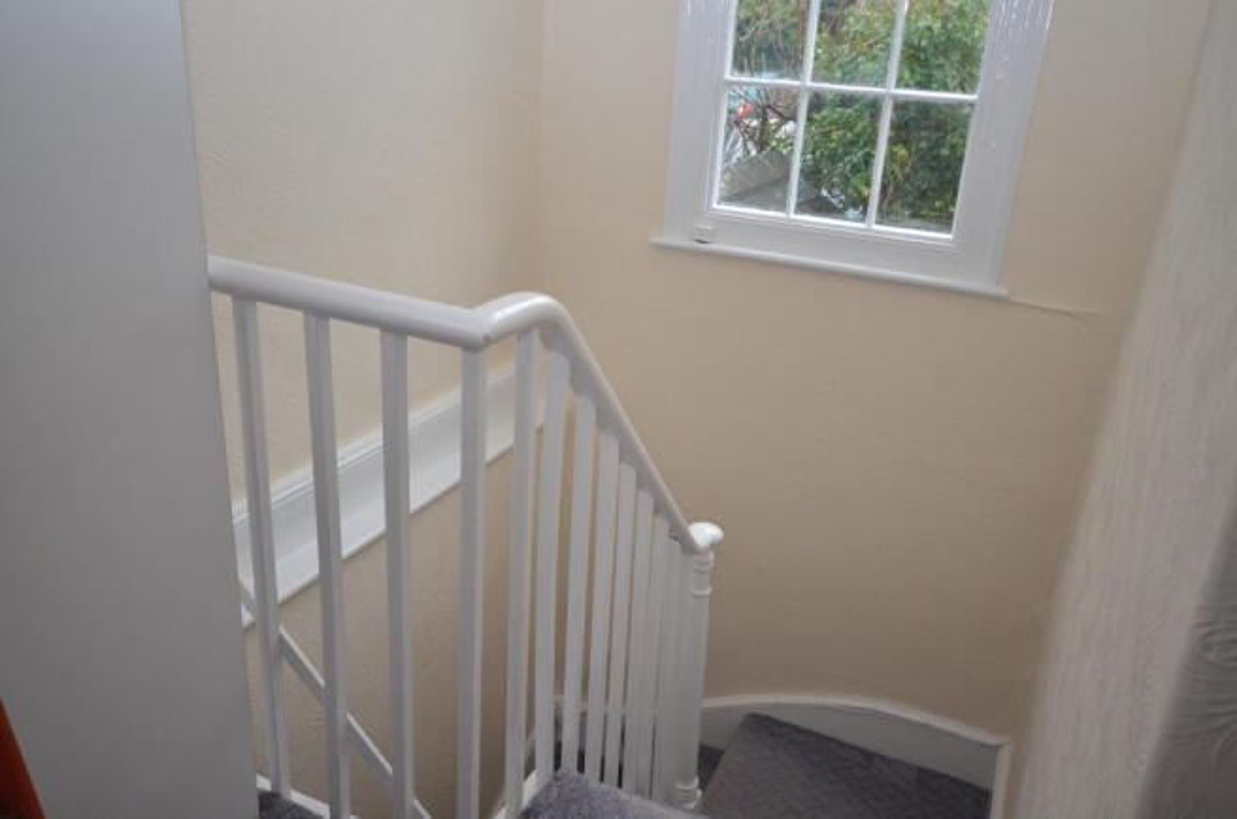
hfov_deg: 62.0
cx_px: 618
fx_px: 1028
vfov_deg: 43.4
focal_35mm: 30
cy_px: 410
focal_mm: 20
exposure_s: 1/60
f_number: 5.6
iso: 800
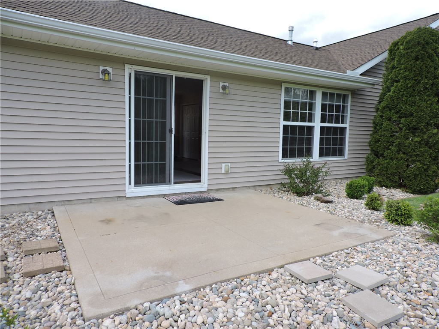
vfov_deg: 56.8
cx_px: 220
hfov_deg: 71.6
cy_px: 164
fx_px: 304
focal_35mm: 24
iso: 100
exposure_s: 1/500
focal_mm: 4.3
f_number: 3
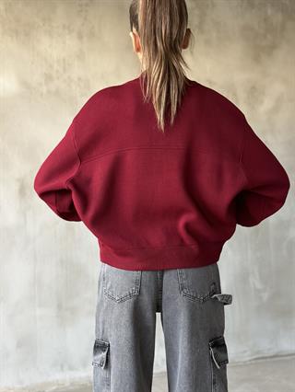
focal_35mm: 48
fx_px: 545
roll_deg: -0.3
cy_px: 196
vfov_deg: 39.6
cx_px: 148
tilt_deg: -3.6
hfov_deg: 30.3
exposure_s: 1/60
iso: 320
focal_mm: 6.86
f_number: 1.78
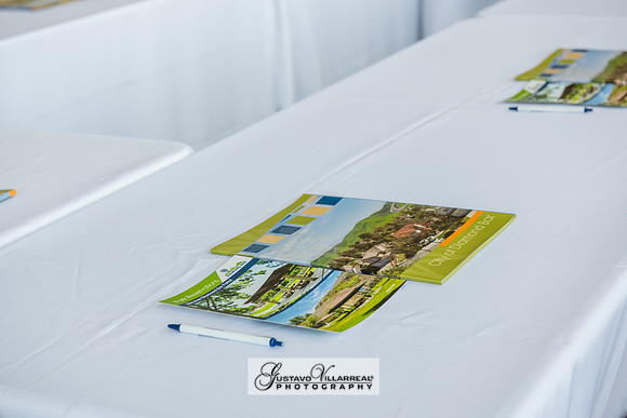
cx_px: 314
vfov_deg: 19.5
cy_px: 209
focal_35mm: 70
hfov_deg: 28.8
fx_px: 1219
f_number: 6.3
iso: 800
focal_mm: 70
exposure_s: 1/250
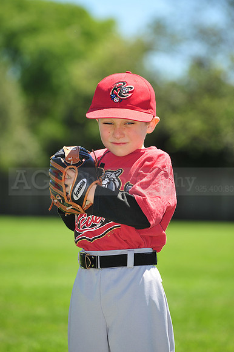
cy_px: 176
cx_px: 117
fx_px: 1952
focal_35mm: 200
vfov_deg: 10.3
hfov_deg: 6.9
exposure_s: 1/640
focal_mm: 200
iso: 200
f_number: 4.5
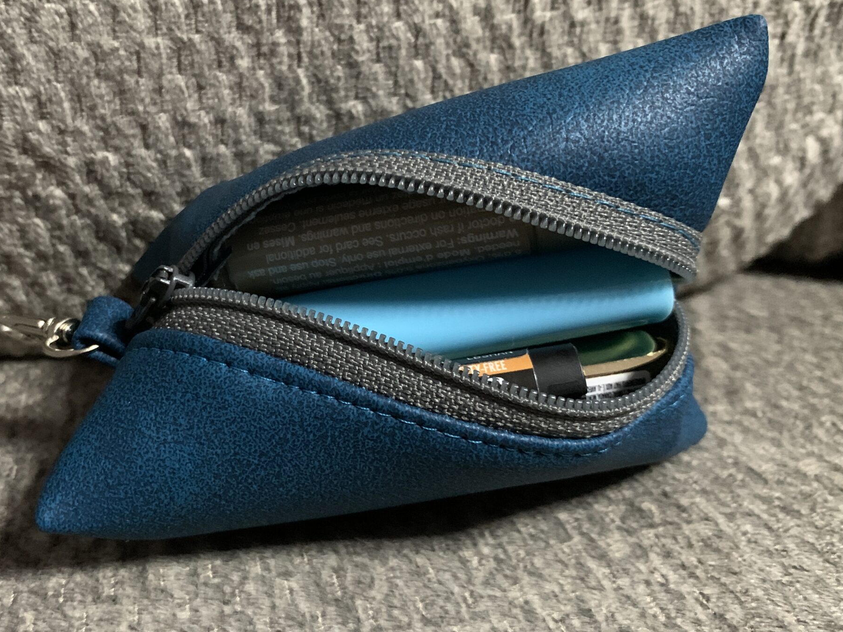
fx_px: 901
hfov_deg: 49.5
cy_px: 303
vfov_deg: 38.7
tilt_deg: -33.8
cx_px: 298
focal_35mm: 37
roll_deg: -0.4
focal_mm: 4.25
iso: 800
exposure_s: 1/27
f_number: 1.8
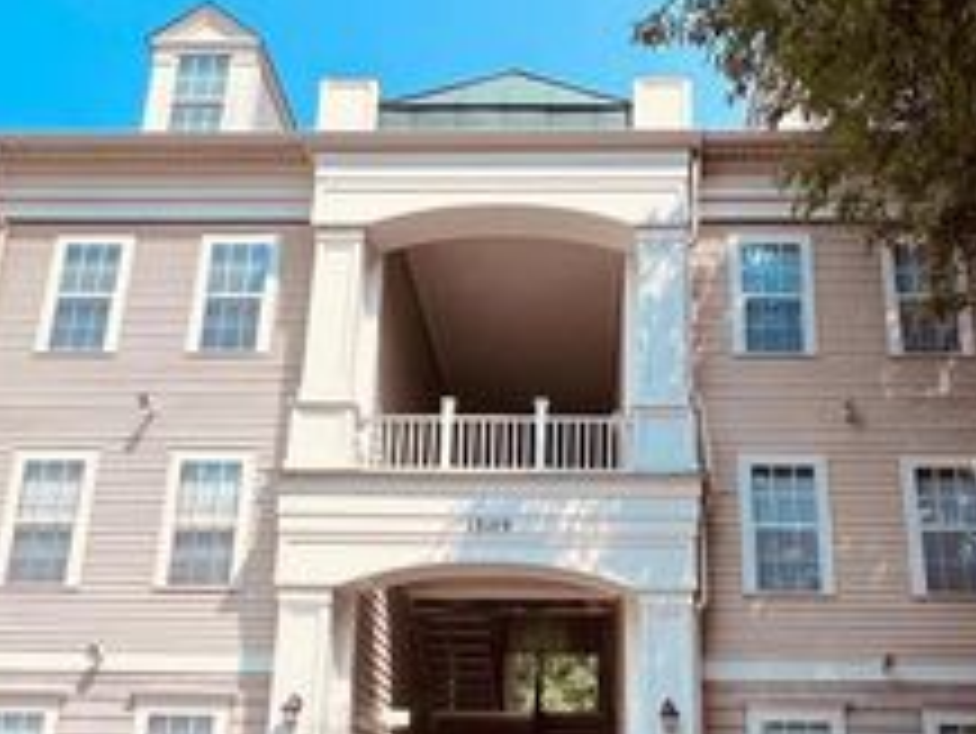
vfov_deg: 44.6
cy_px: 583
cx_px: 571
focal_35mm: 30
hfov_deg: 59.6
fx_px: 846
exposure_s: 1/1130
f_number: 1.8
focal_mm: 1.57
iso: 32
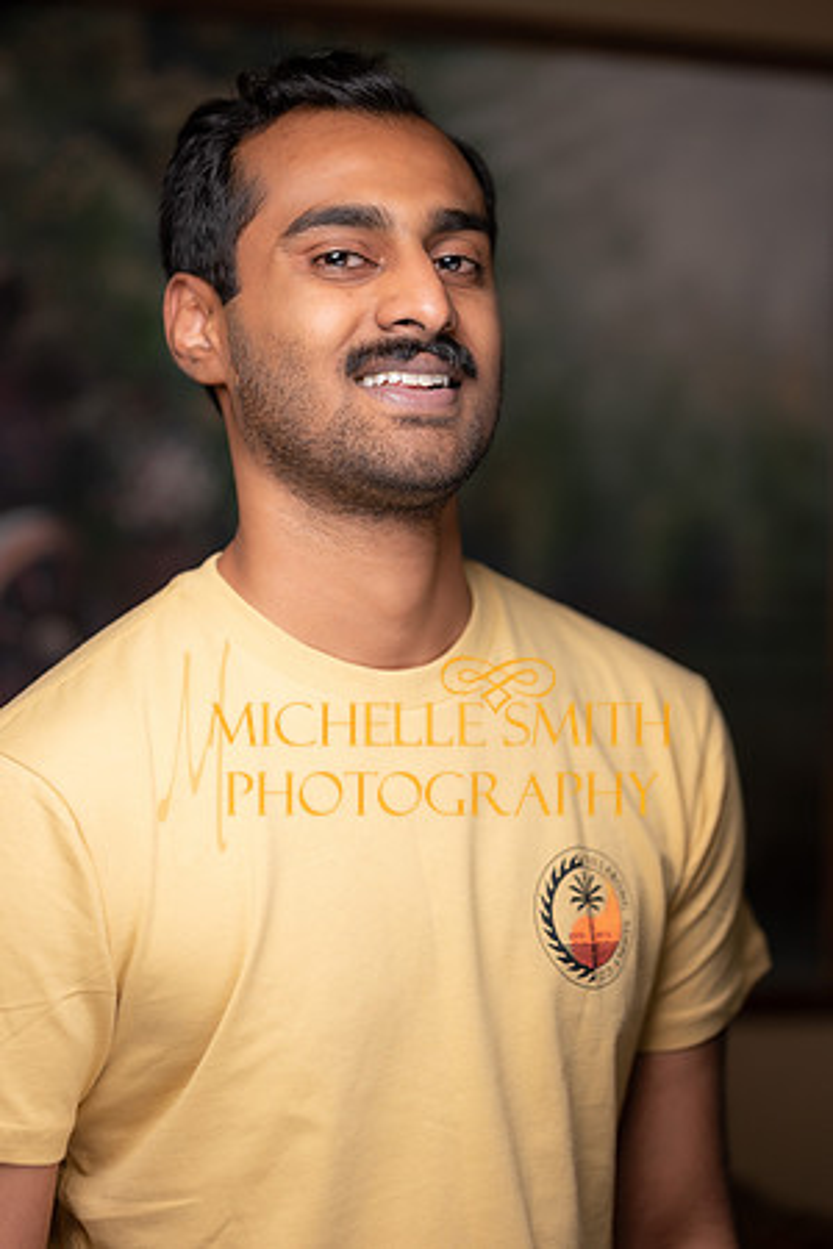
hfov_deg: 16.1
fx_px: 2950
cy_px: 624
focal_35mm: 85
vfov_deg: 23.9
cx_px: 416
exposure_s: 1/200
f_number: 2
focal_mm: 85
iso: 100
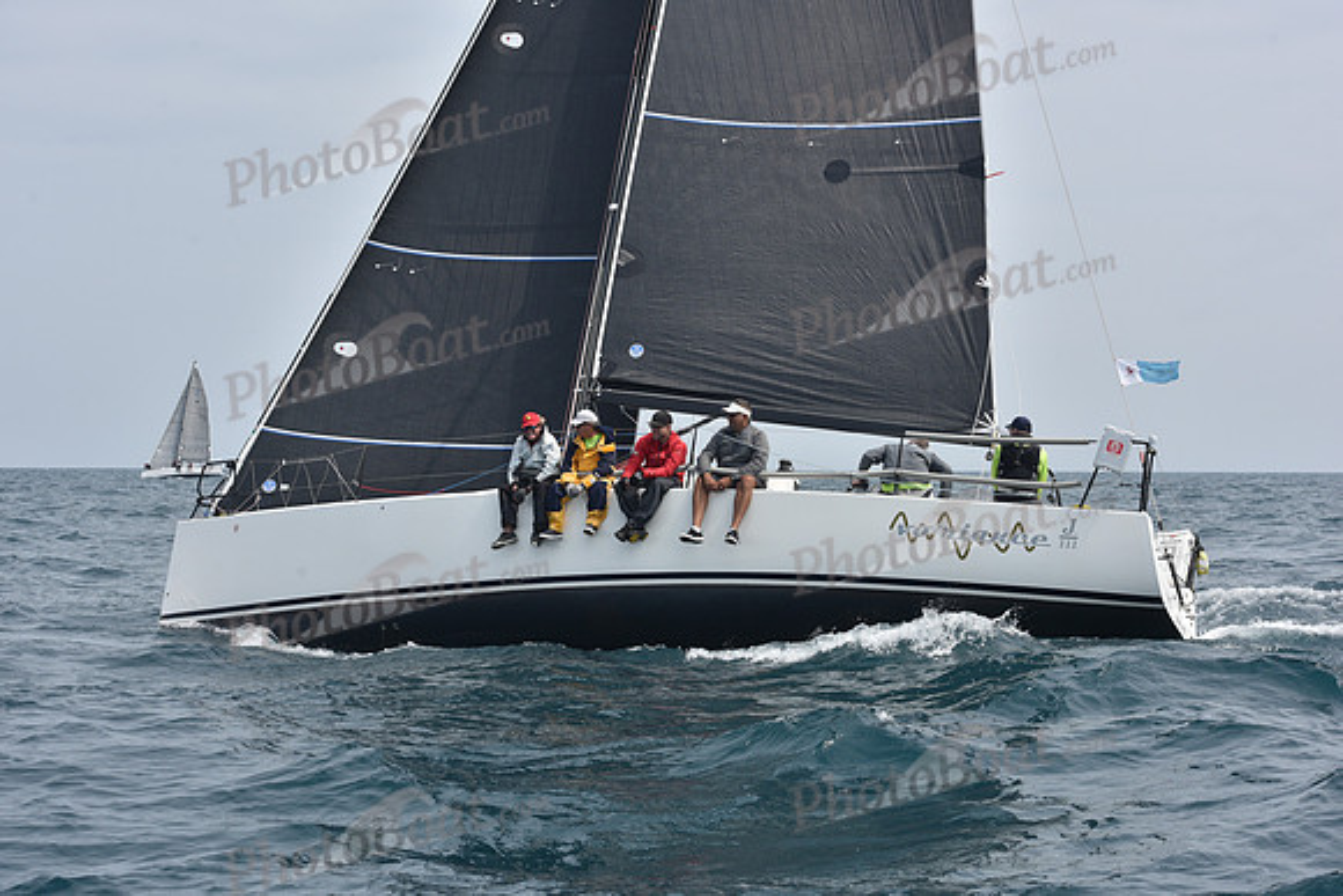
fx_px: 2612
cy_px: 448
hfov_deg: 28.8
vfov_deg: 19.5
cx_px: 672
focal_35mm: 70
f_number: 10
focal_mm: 70
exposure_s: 1/800
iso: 250
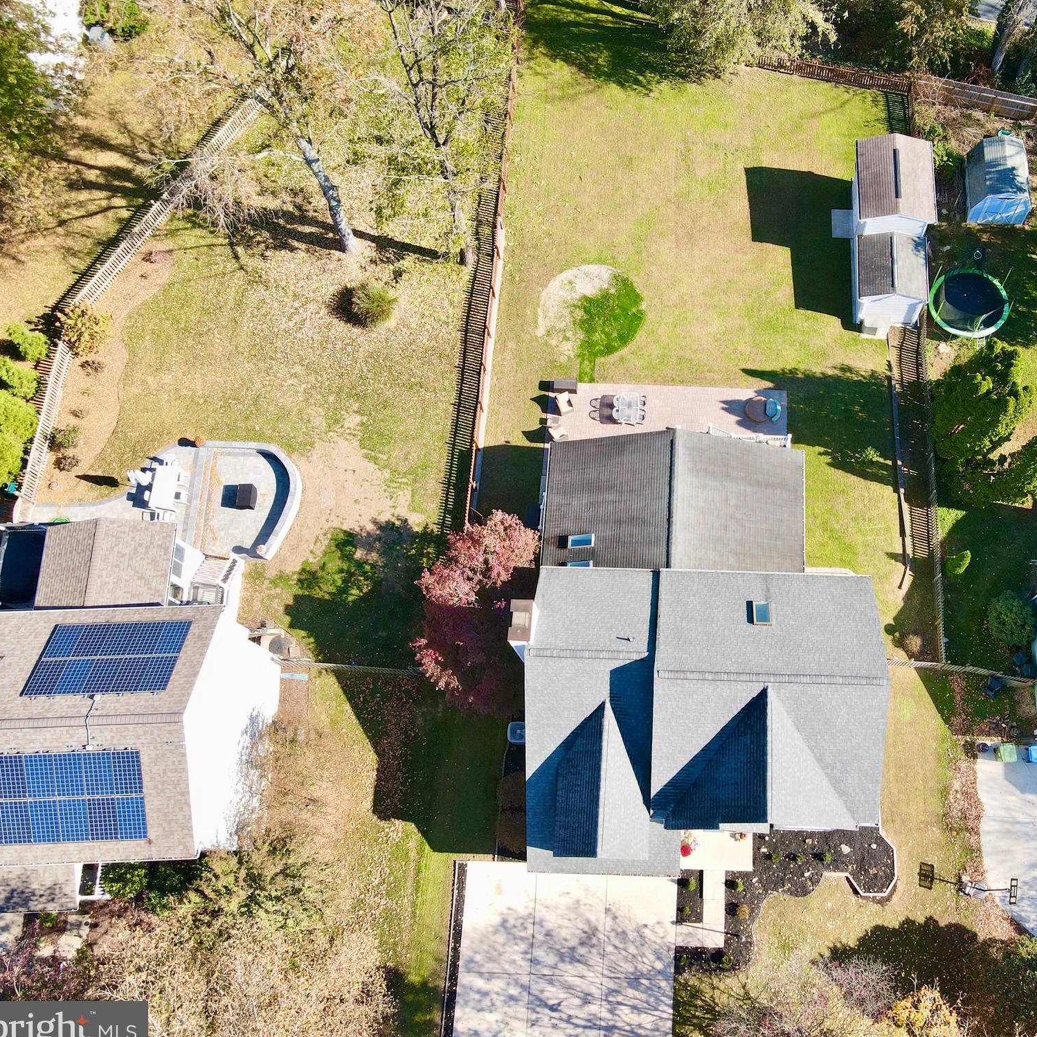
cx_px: 684
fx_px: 983
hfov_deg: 54.6
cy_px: 526
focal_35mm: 29
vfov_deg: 55.6
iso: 100
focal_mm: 4.5
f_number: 2.8
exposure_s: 1/240
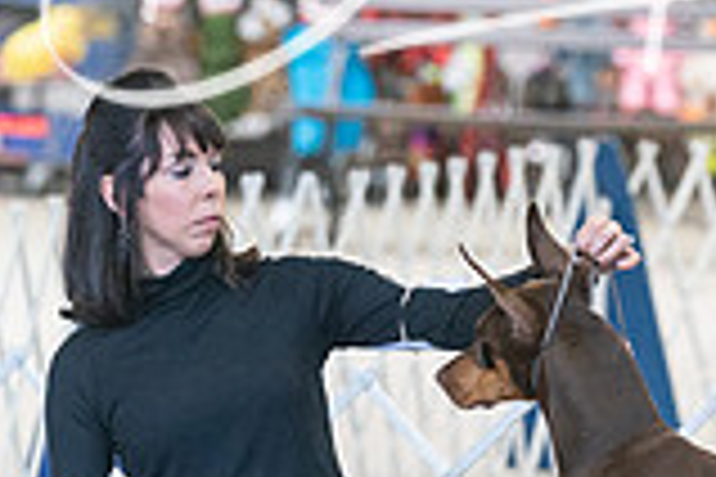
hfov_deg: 4.0
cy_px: 187
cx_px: 693
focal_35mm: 519
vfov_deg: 2.6
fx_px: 10322
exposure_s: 1/250
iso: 3200
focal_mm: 142
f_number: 3.2
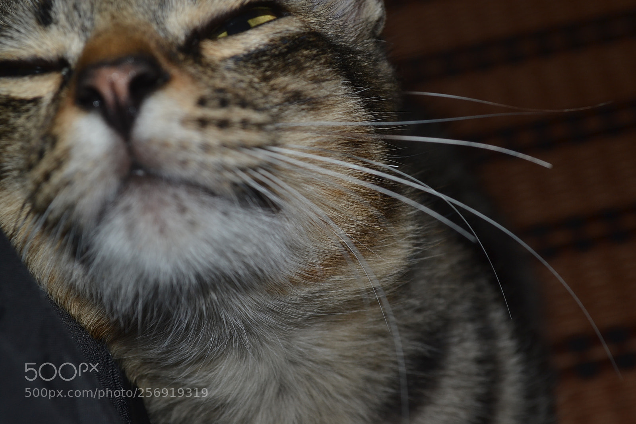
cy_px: 212
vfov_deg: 21.6
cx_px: 318
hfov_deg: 31.9
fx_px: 1113
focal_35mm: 63
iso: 100
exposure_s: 1/60
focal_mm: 42
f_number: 8
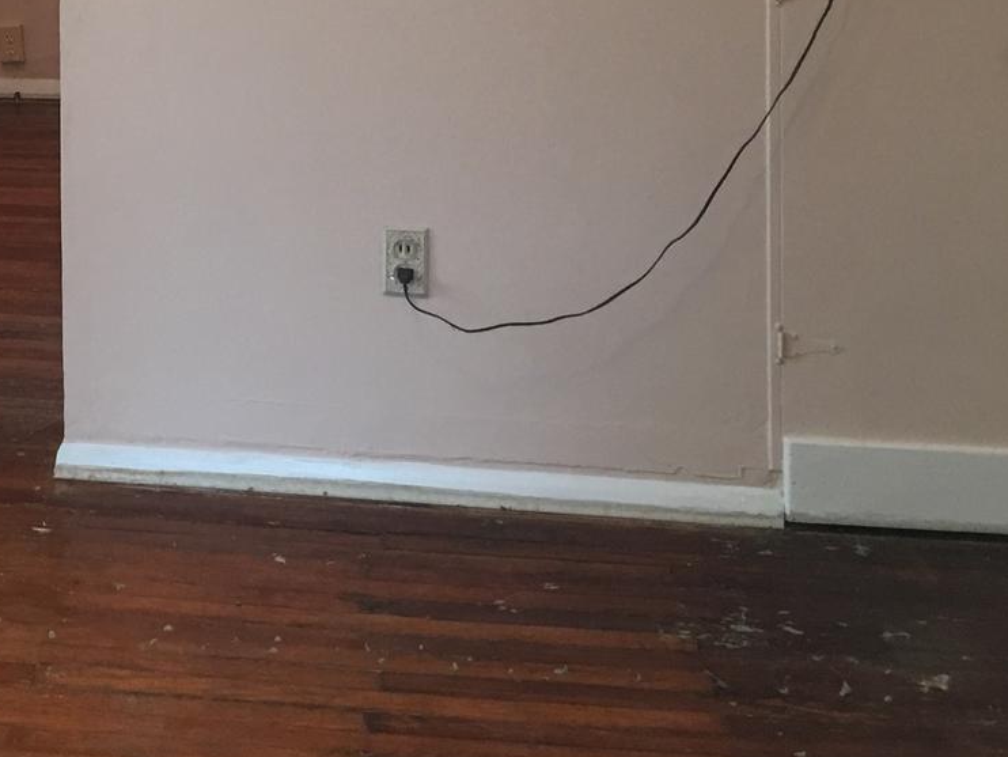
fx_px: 2330
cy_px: -209
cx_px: -128
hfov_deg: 22.8
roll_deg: +0.5
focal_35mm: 80
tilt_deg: -1.1
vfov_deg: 17.4
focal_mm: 4.15
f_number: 2.2
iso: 40
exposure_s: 1/15
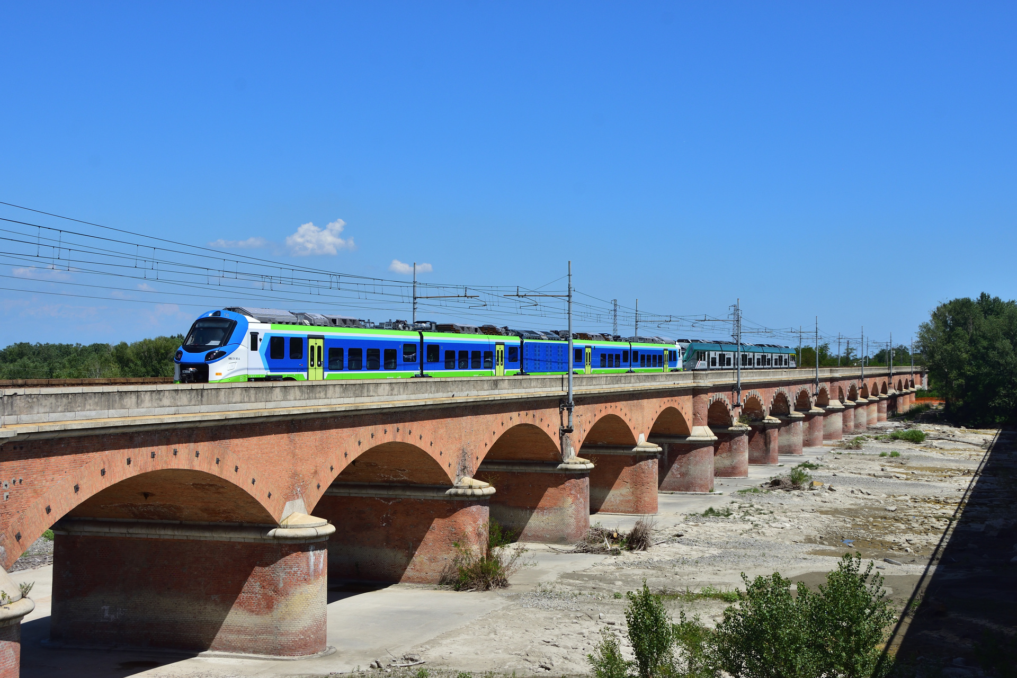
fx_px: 1441
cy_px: 339
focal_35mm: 51
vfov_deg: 26.5
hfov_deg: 38.9
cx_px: 508
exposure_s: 1/800
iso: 200
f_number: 8
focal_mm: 34
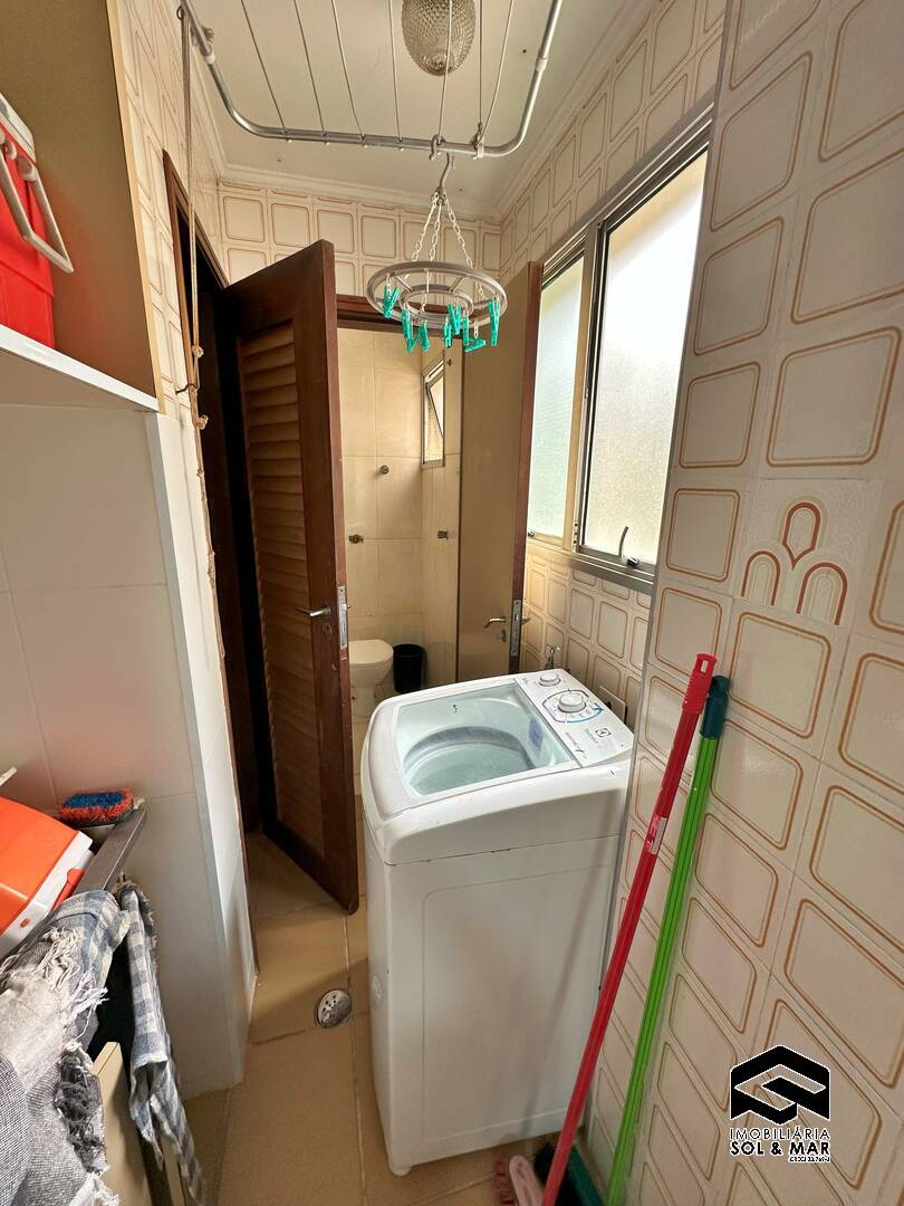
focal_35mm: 14
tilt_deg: -13.7
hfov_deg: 85.7
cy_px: 603
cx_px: 452
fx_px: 487
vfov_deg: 102.1
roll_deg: -1.4
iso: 100
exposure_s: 1/99
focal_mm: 2.22
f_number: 2.2
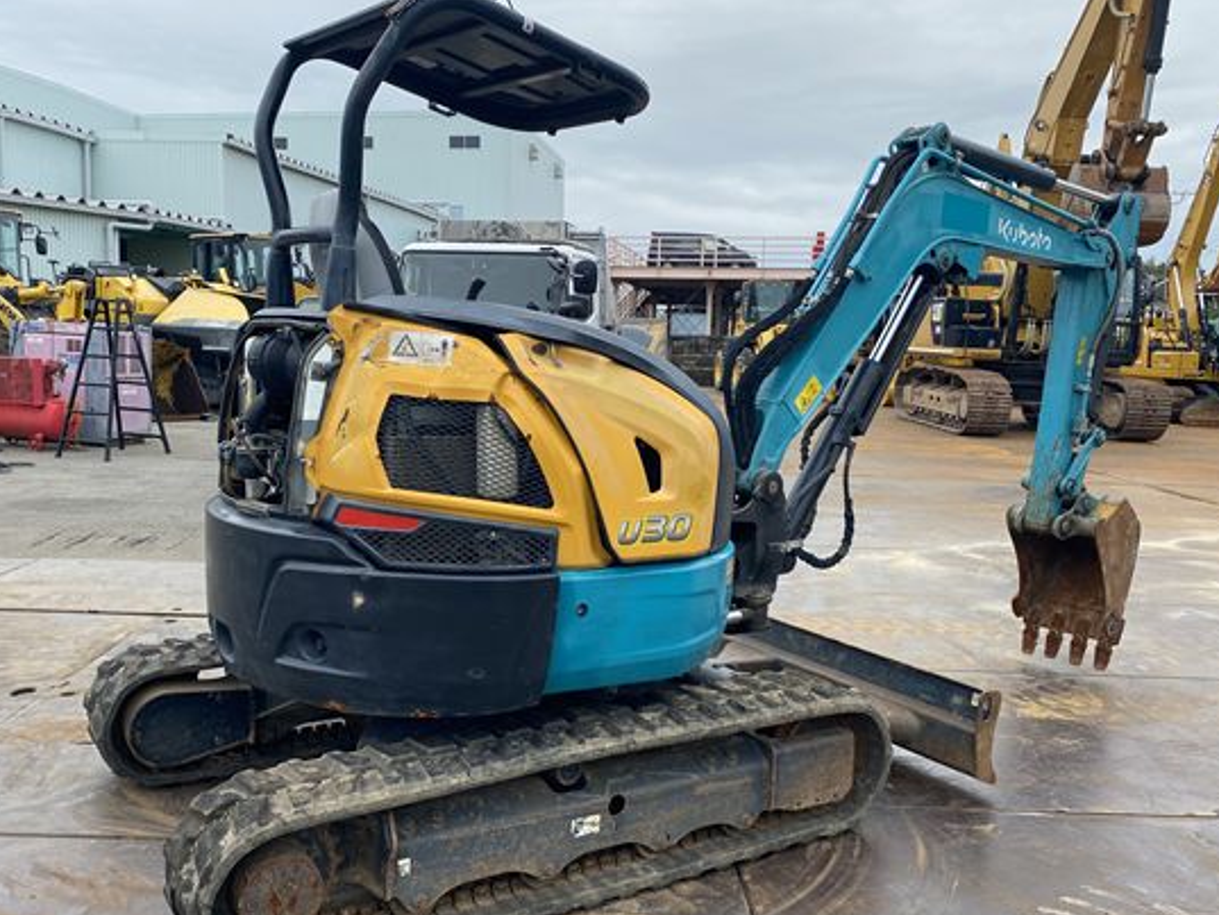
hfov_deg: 58.3
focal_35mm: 31
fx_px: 1092
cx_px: 599
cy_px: 486
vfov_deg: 45.4
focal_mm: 4.25
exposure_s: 1/1377
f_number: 1.8
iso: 32
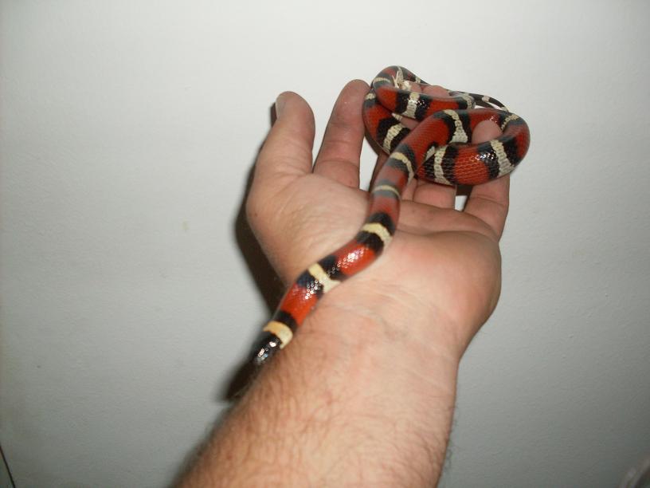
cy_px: 244
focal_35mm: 38
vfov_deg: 37.7
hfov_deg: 49.0
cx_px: 325
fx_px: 714
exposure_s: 1/45
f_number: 2.8
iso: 100
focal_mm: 6.3
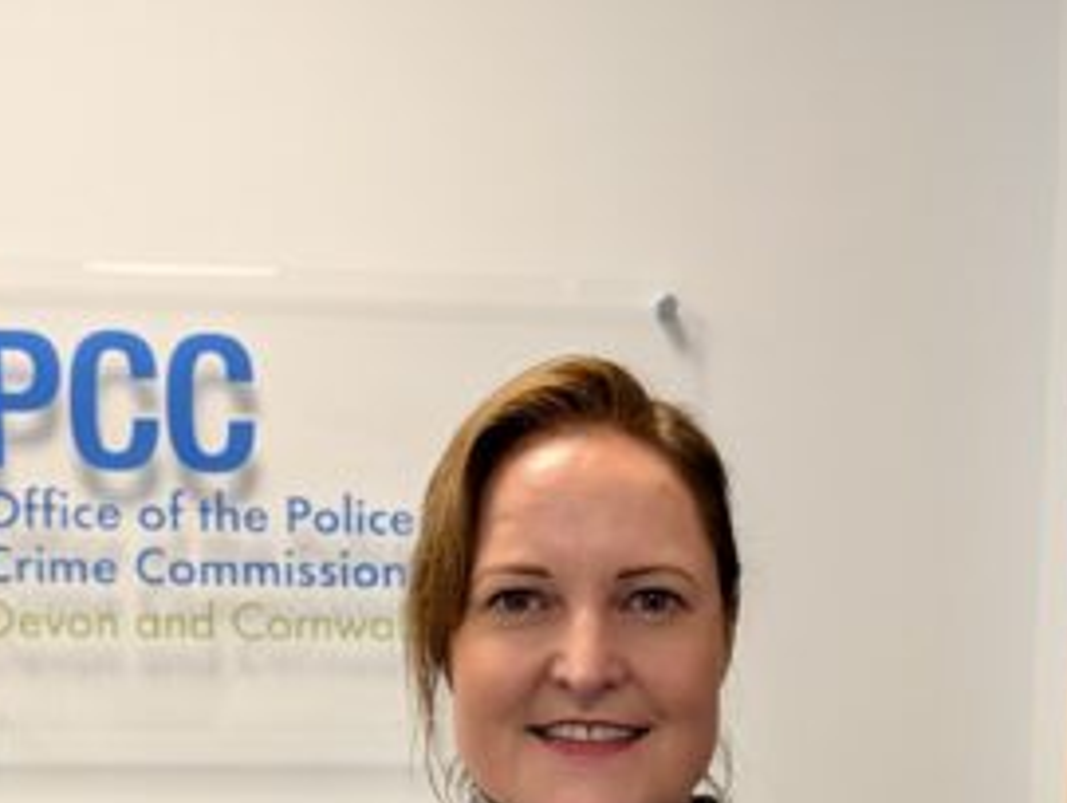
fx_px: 2099
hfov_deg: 28.4
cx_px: 650
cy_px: 882
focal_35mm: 68
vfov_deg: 20.6
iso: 60
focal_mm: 6.9
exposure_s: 1/50
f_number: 1.68
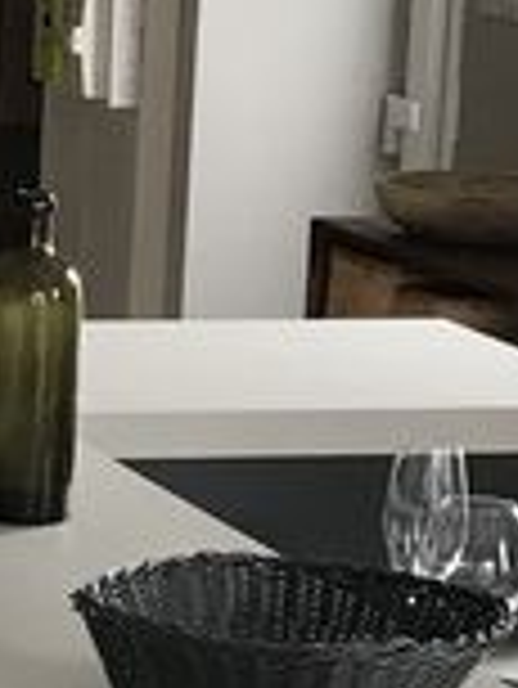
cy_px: 531
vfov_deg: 9.0
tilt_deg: -10.2
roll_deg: -1.8
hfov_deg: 6.7
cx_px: 0
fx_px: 4383
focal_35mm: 220
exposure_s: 1/33
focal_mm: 3.99
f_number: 1.8
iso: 25
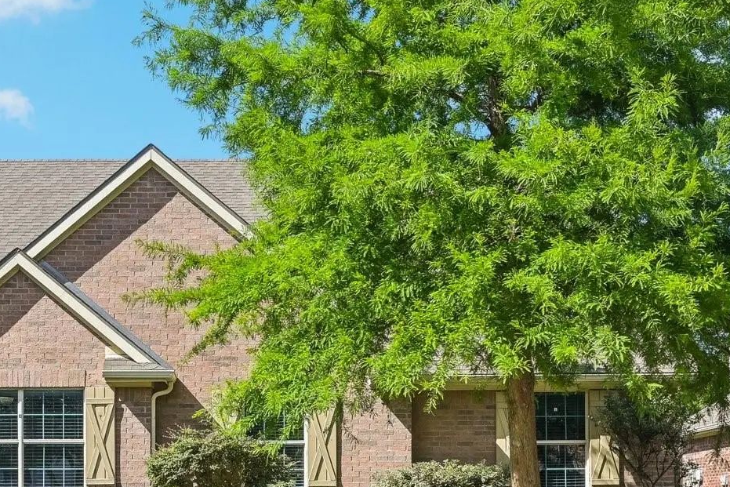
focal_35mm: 66
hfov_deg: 30.3
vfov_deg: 20.4
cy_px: 393
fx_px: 1338
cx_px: 256
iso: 400
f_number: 8
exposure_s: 1/800
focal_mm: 30
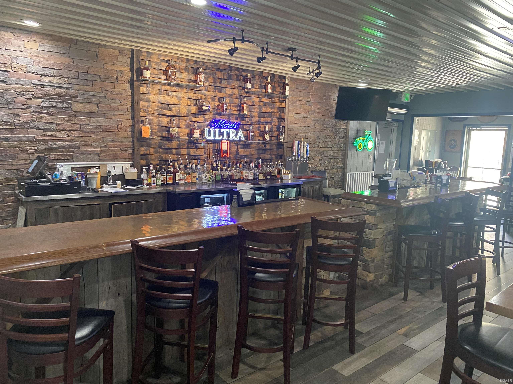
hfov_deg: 67.3
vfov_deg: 53.1
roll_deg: -2.6
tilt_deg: -5.3
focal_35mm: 26
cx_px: 256
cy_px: 192
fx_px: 385
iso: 500
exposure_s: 1/60
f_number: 1.8
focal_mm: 4.25
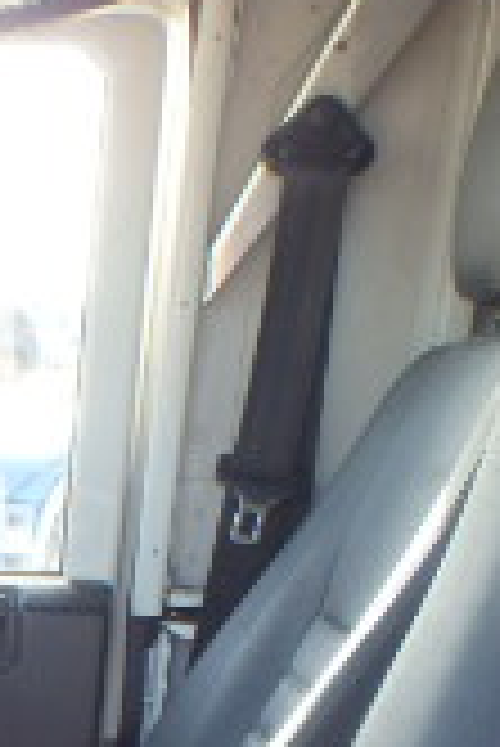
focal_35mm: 112
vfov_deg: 17.0
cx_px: -748
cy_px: 1012
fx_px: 2328
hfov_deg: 10.4
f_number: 3.9
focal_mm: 5
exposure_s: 1/60
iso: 125
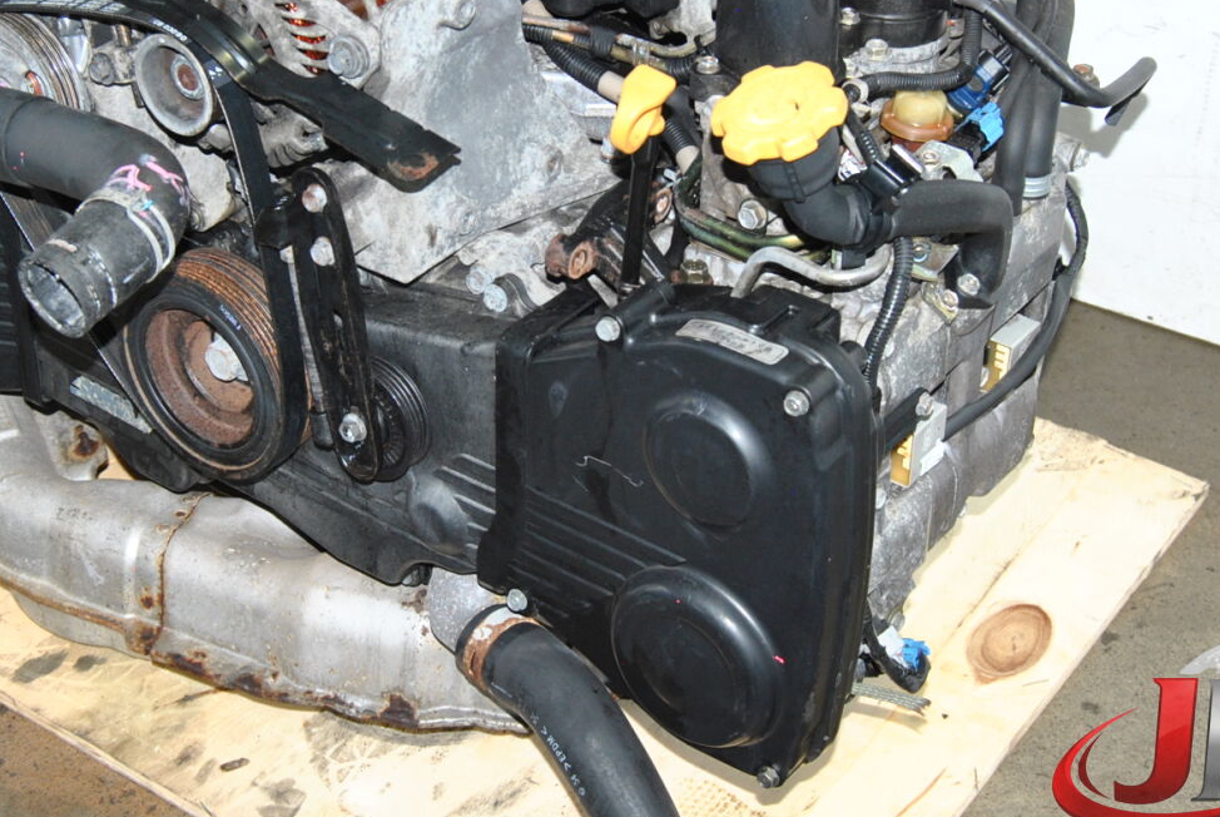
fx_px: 2341
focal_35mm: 69
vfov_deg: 19.7
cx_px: 521
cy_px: 224
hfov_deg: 29.2
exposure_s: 1/200
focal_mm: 28
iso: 400
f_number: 6.3
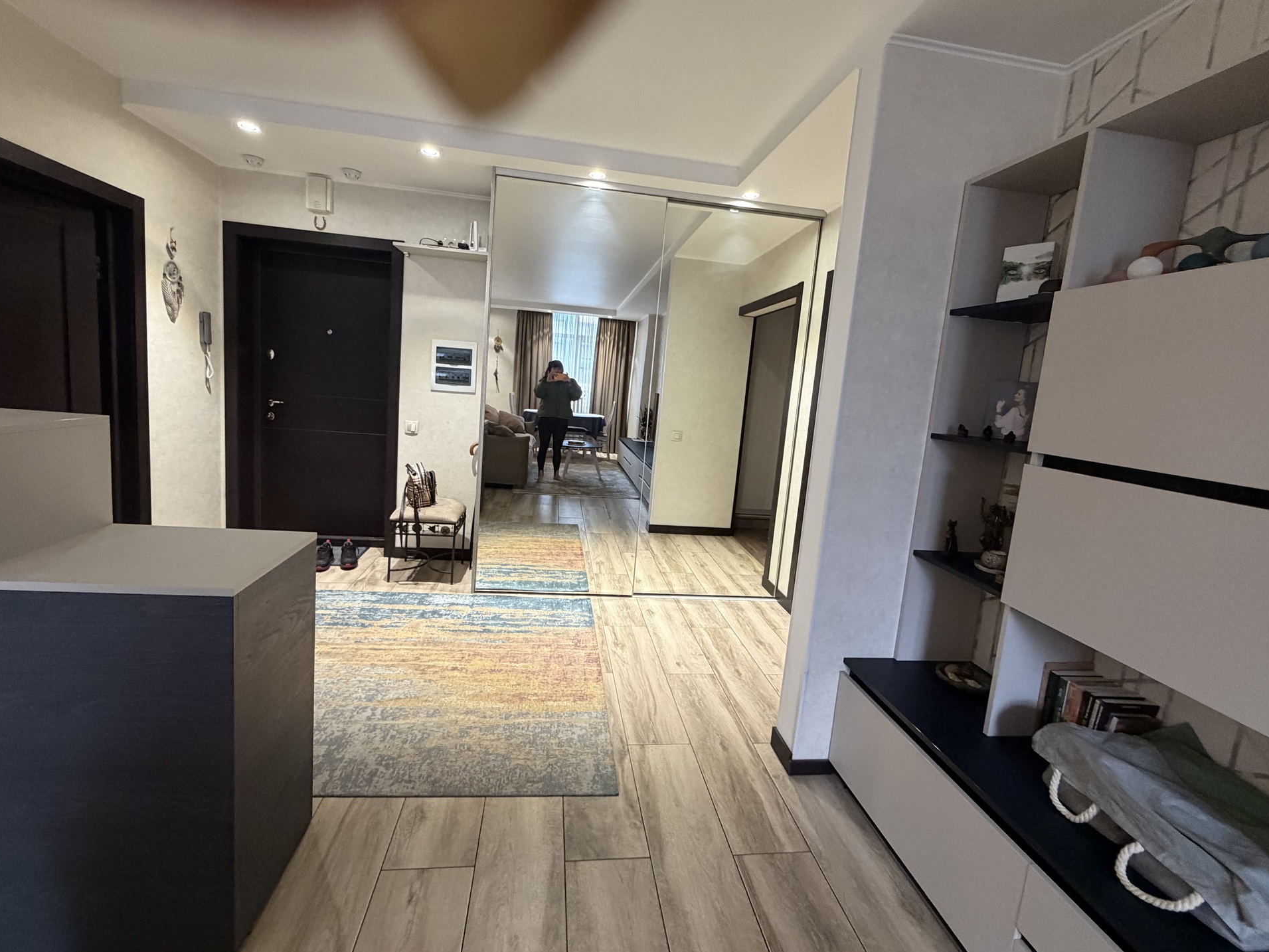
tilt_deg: -8.2
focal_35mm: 15
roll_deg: -4.6
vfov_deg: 81.7
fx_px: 550
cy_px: 446
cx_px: 629
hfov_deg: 98.2
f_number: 2.2
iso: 400
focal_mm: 2.22
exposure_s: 1/50
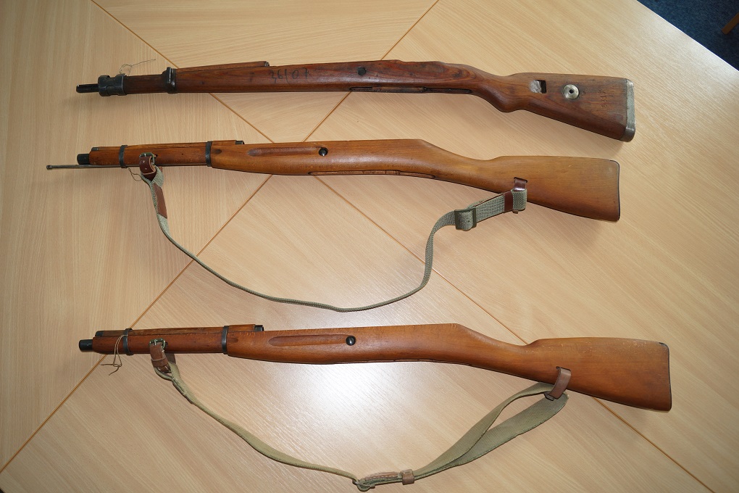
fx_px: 554
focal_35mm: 27
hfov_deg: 67.4
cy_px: 246
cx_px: 370
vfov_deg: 47.9
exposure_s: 1/60
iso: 160
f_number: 4
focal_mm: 18
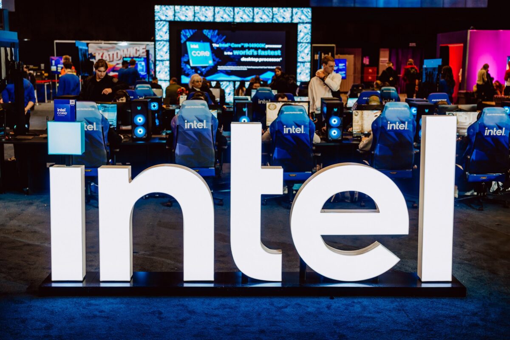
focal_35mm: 50
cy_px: 170
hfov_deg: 39.6
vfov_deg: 27.0
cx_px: 255
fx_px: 708
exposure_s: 1/50
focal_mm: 50
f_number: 2.8
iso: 640
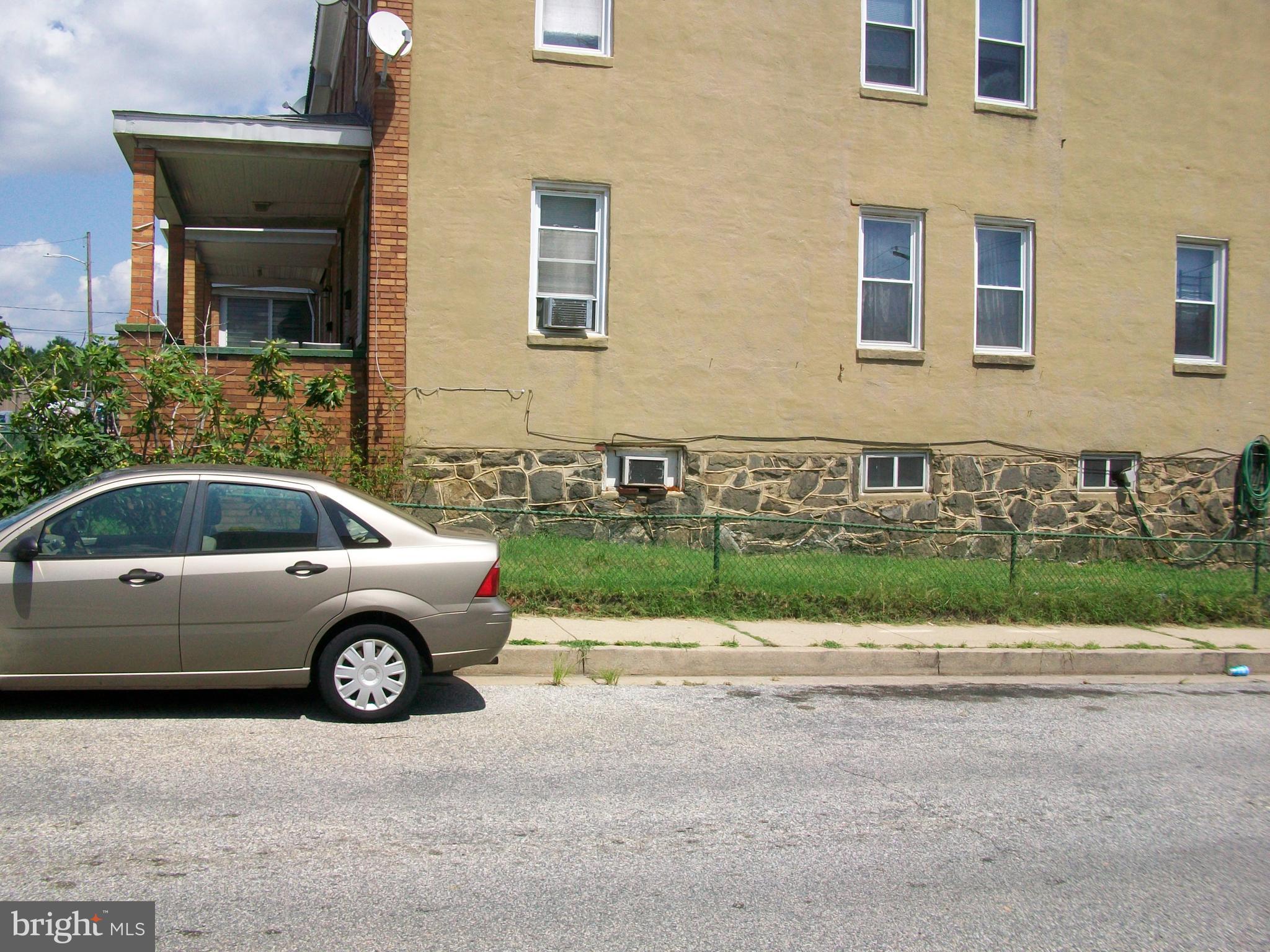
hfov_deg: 56.8
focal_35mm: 32
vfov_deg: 44.2
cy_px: 476
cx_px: 635
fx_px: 1174
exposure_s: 1/400
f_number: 5.5
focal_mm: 5.7
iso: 64
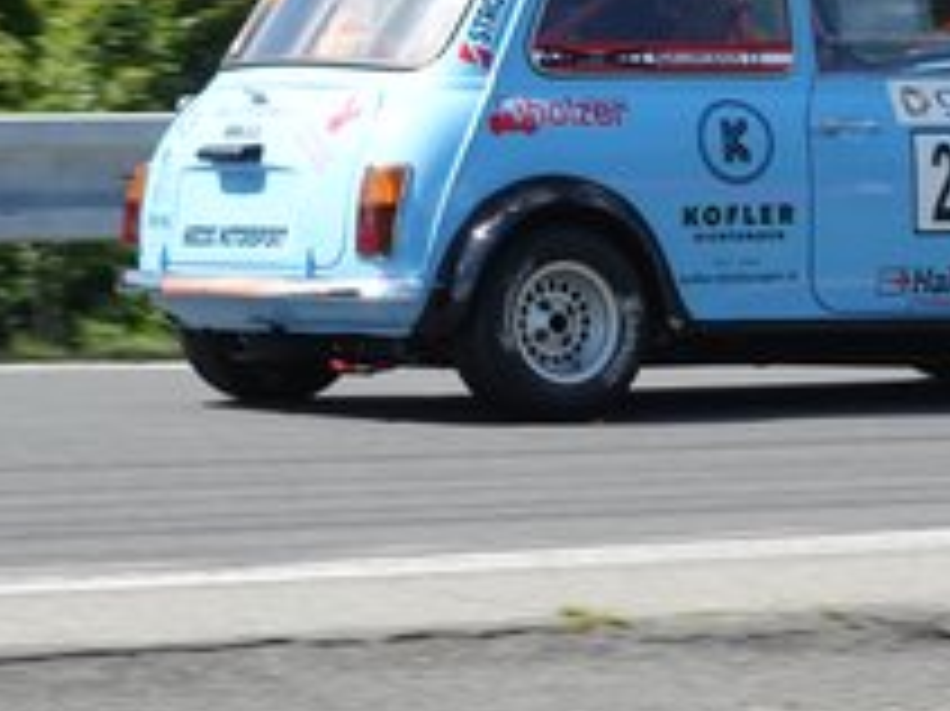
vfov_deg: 4.4
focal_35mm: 336
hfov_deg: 5.9
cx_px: 680
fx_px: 9216
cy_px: 333
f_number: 4
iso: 160
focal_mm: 60.29
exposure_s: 1/800
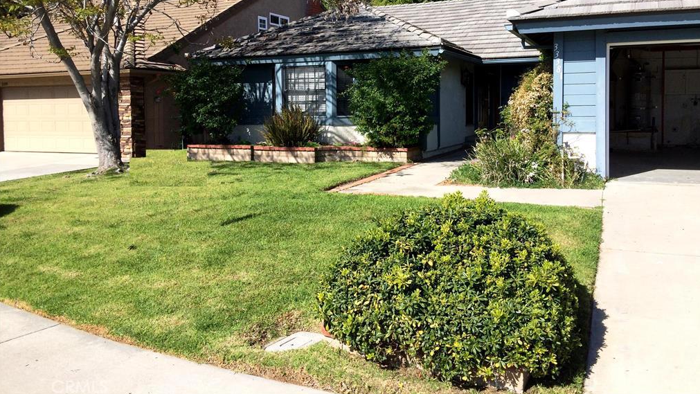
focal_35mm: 32
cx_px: 352
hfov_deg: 61.0
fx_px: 594
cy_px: 131
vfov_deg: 36.3
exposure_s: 1/2053
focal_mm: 4.15
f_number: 2.2
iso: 32
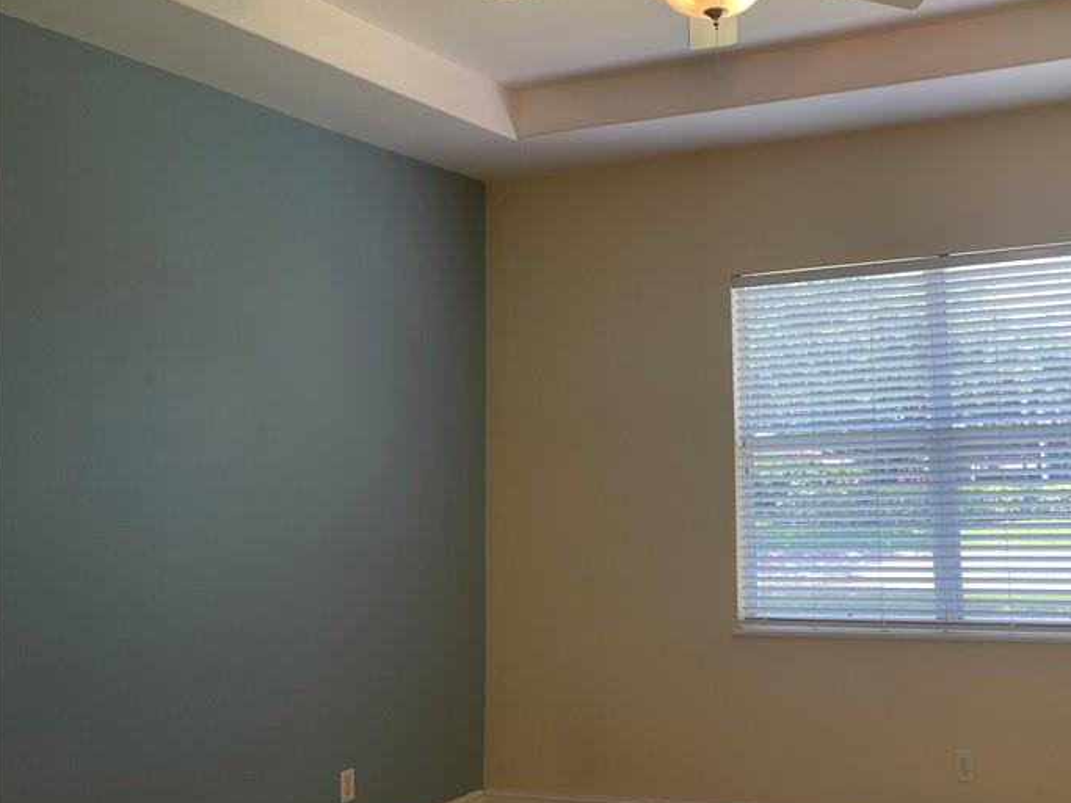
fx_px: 1206
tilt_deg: +7.1
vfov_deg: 36.7
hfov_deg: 46.3
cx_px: 795
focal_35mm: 39
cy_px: 318
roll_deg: +1.9
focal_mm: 4.2
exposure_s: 1/120
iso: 64
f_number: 1.6
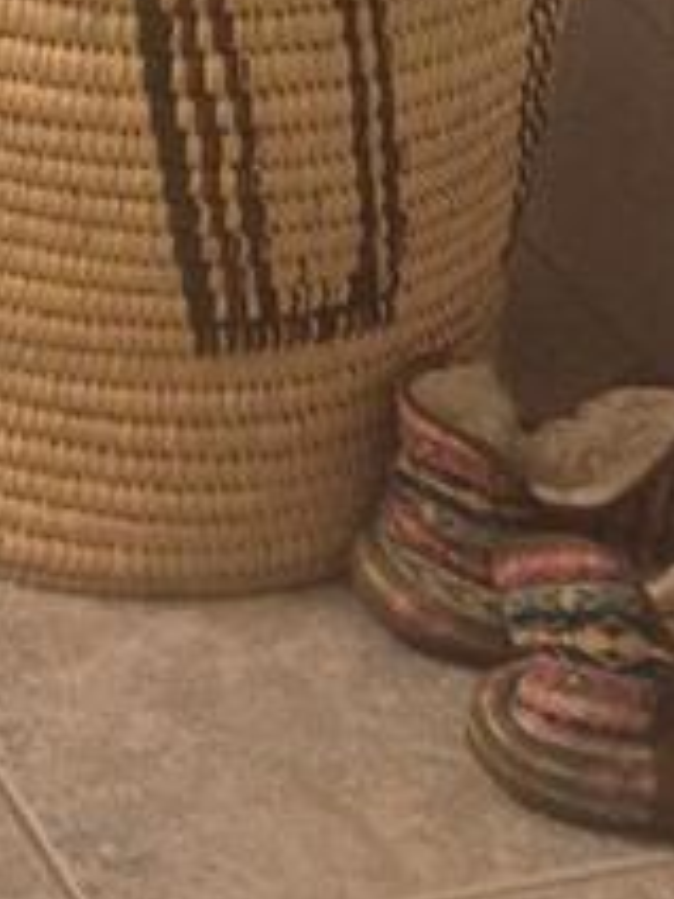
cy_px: -1357
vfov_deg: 10.1
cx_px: -564
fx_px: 4335
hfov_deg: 8.5
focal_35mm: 167
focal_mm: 5.4
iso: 160
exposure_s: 1/120
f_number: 1.8
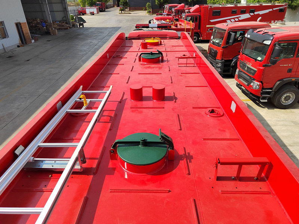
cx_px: 150
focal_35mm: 23
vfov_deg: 58.9
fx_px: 199
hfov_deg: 73.9
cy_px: 112
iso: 303
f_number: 1.9
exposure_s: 1/2000
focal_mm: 5.52
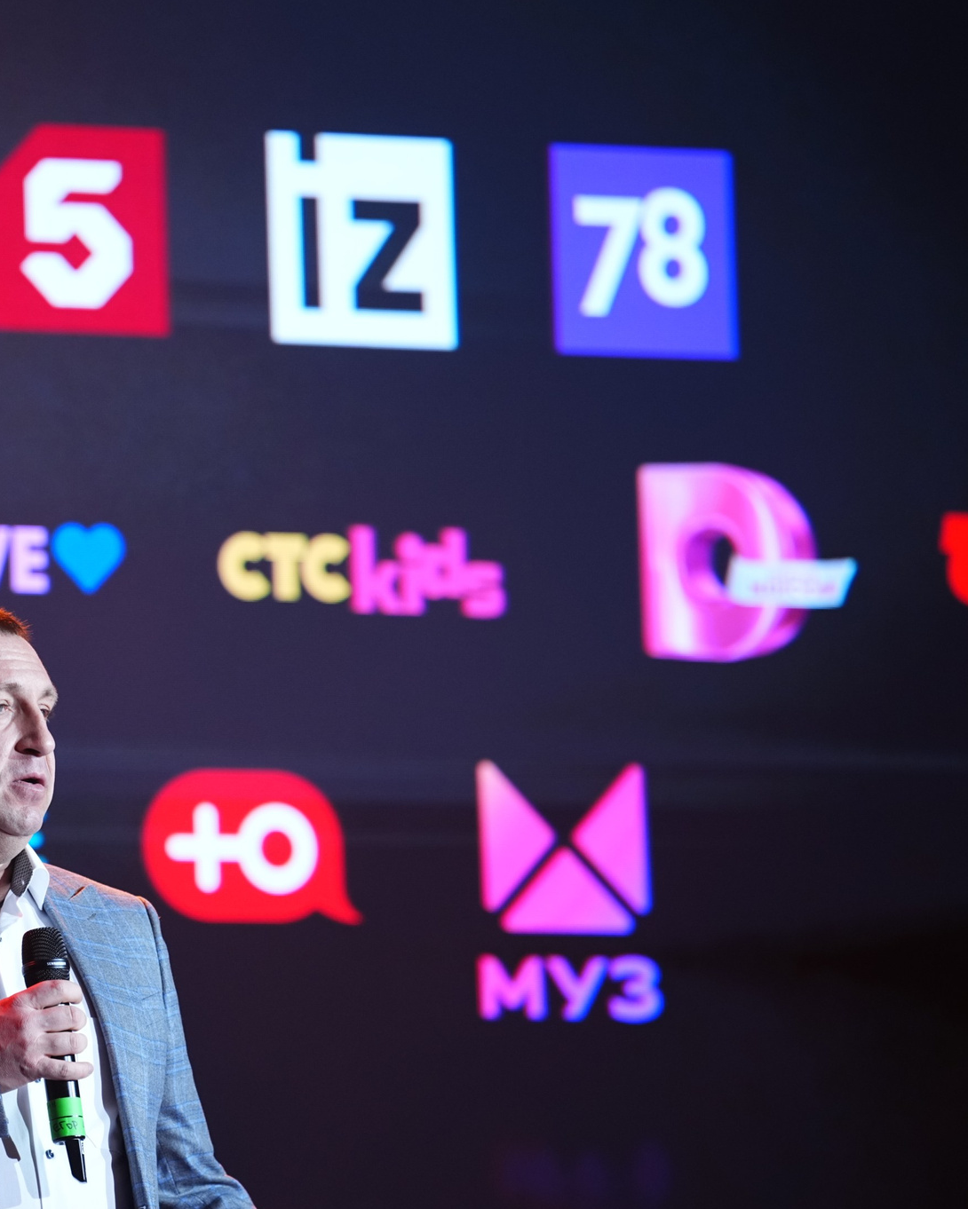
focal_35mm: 291
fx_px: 10419
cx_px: 52
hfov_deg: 5.3
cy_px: 755
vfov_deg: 6.6
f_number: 2.8
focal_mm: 165
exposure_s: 1/200
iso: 800
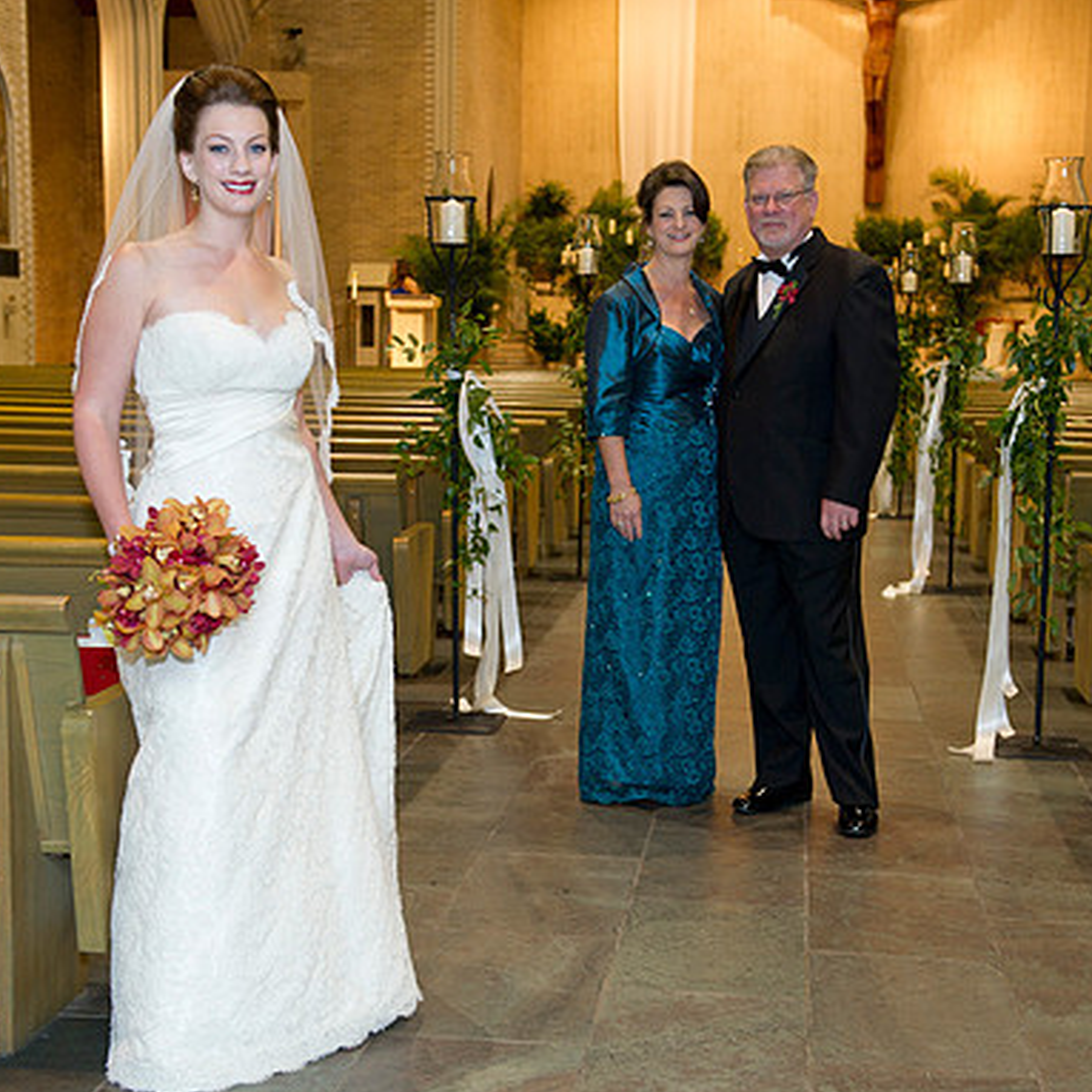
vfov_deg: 31.6
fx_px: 1927
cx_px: 582
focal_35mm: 54
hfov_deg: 31.6
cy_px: 547
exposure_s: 1/60
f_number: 4
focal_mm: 42
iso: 800
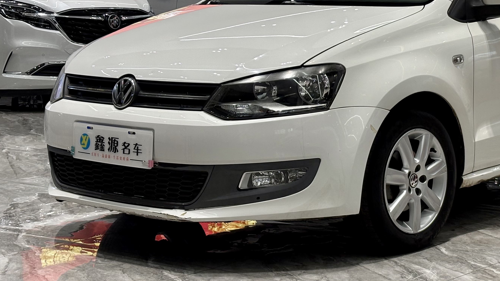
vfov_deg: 14.1
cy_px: 107
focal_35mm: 86
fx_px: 1140
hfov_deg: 24.5
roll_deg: +0.5
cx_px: 369
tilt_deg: -5.8
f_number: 1.6
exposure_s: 1/100
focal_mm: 5.96
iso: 40
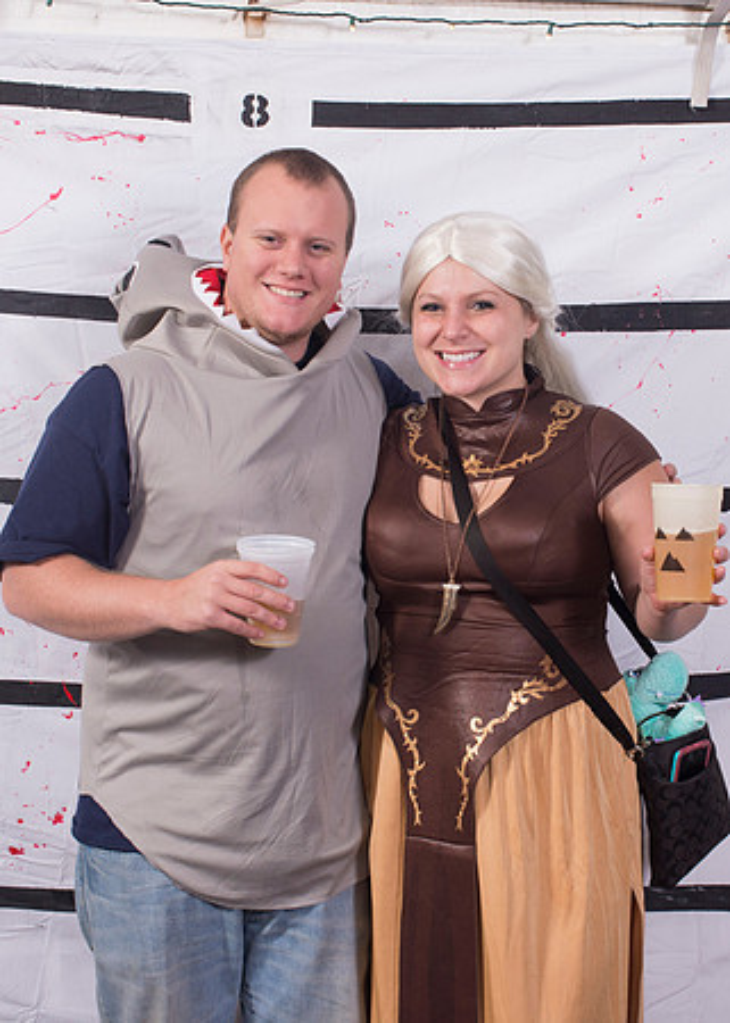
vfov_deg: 25.7
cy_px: 484
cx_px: 507
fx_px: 2246
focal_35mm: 77
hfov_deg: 18.4
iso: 640
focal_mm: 50
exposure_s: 1/100
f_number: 10
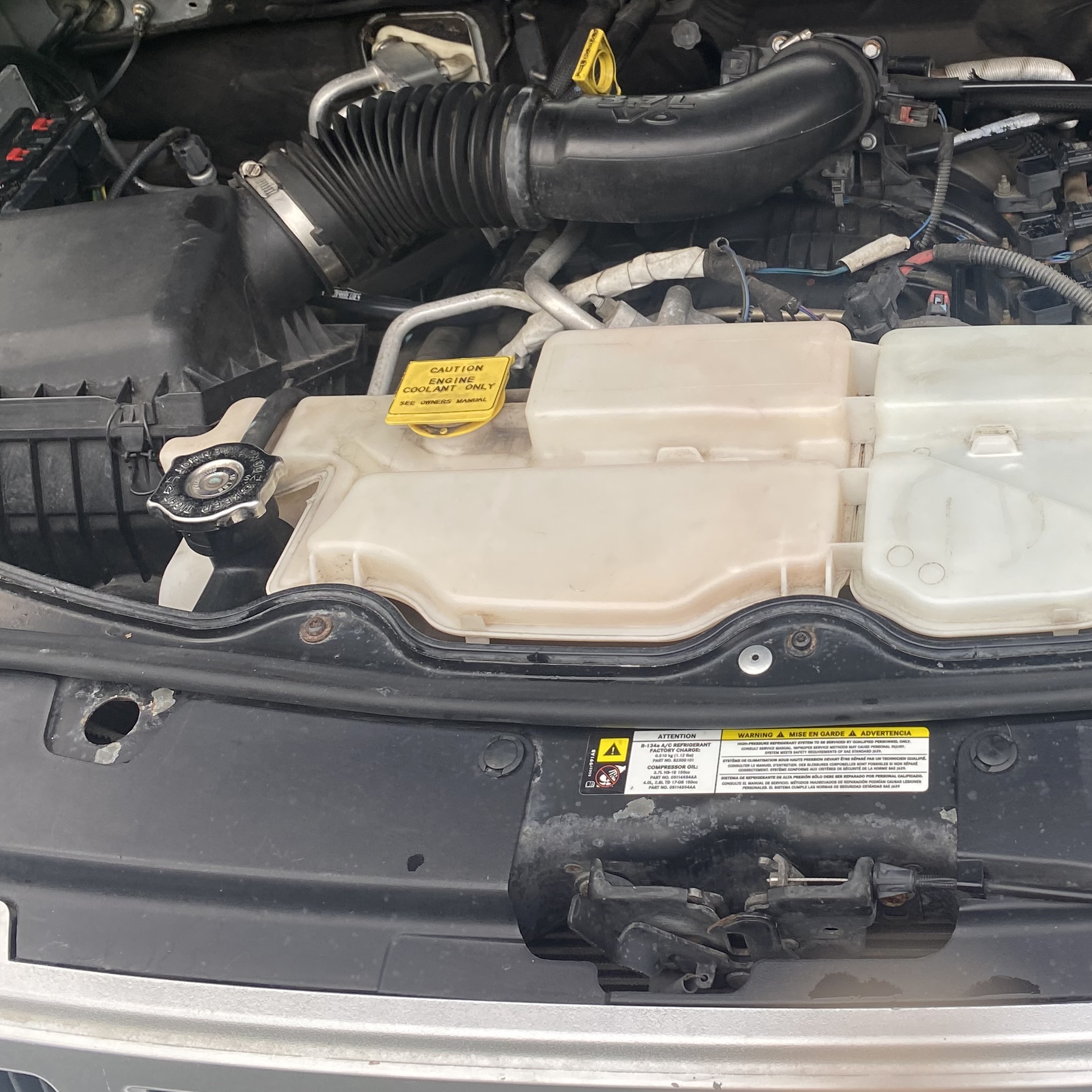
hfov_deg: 36.1
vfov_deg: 36.9
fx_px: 1606
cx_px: 904
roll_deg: +4.6
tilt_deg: -37.8
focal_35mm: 45
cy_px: 310
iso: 50
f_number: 1.8
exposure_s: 1/122
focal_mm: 4.25
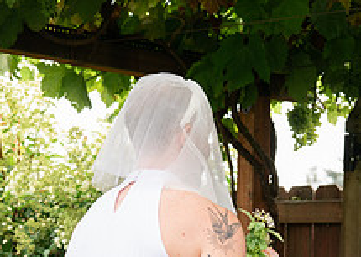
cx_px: 269
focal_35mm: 178
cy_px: 199
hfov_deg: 11.3
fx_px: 1823
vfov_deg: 8.1
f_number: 4
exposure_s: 1/320
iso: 400
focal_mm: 57
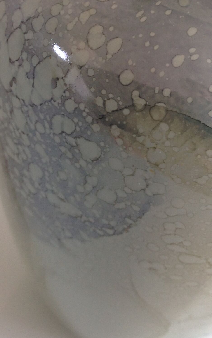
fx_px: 591
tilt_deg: -42.8
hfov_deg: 20.1
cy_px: 110
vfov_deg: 31.7
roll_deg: -17.4
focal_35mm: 64
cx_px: 168
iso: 50
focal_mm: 4.28
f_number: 2.4
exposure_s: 1/15
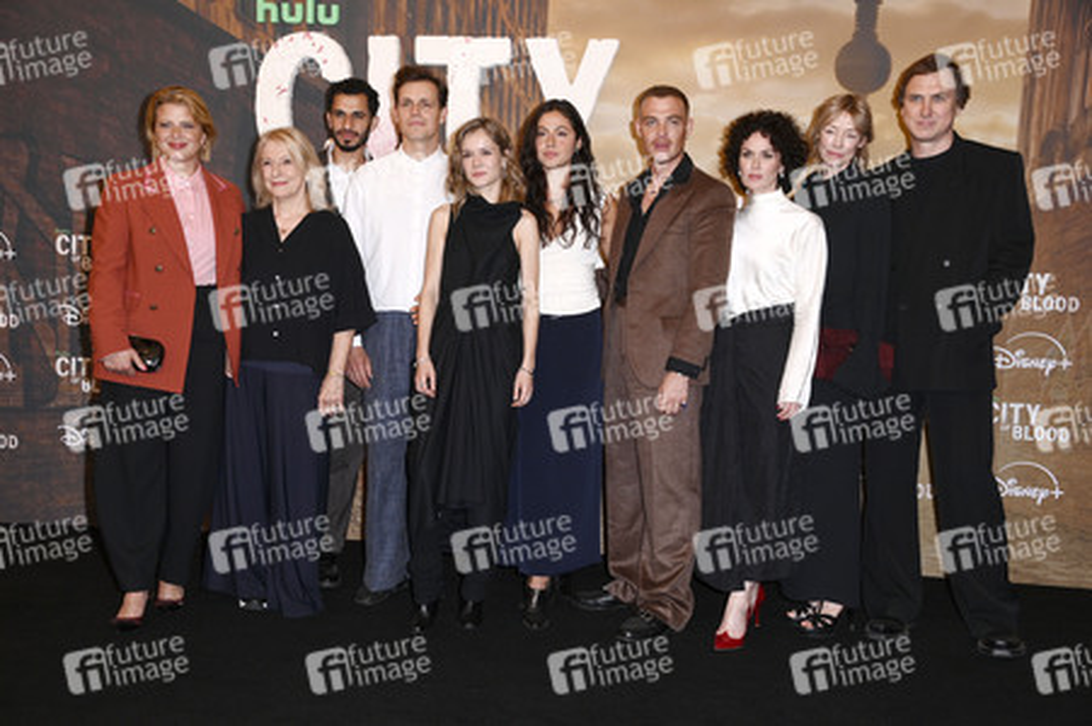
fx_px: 1516
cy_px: 363
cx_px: 546
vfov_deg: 27.0
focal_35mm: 50
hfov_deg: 39.6
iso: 800
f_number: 5.6
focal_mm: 50
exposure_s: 1/320
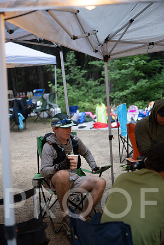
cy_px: 122
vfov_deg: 36.2
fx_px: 376
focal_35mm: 55
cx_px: 82
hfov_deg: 24.6
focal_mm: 55
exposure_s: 1/30
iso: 1250
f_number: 2.8
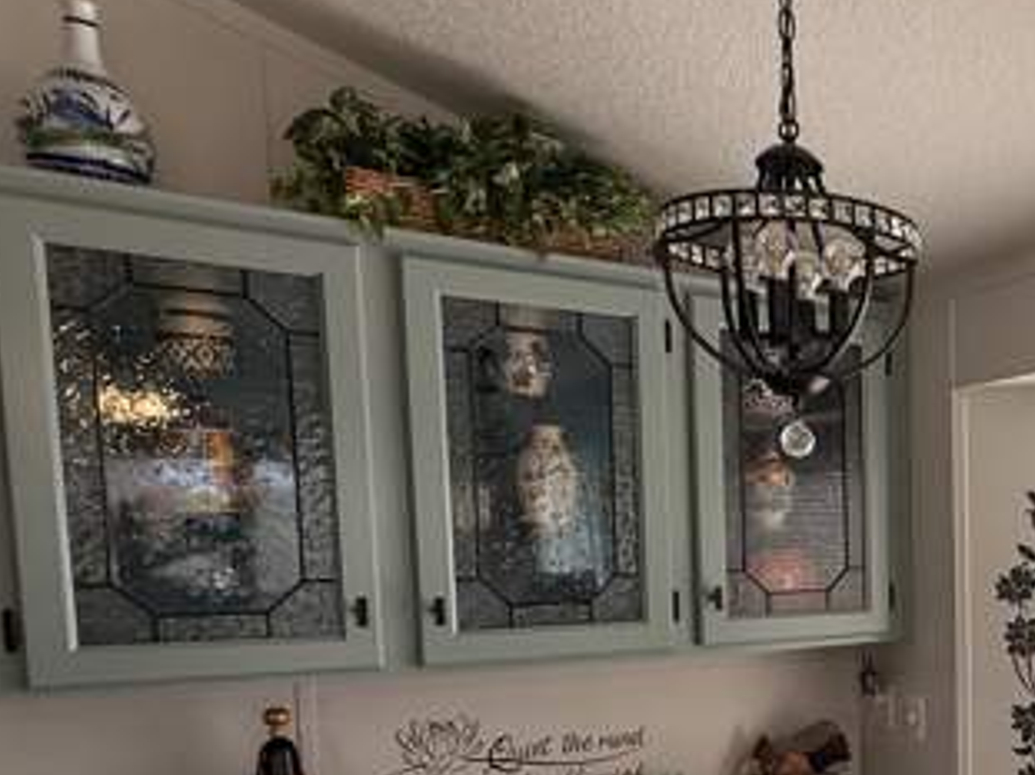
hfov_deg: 42.4
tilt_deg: -5.6
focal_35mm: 36
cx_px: 1092
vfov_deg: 38.0
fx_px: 1076
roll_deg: +0.2
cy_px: 632
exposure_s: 1/120
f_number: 2.2
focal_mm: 2.22
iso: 50
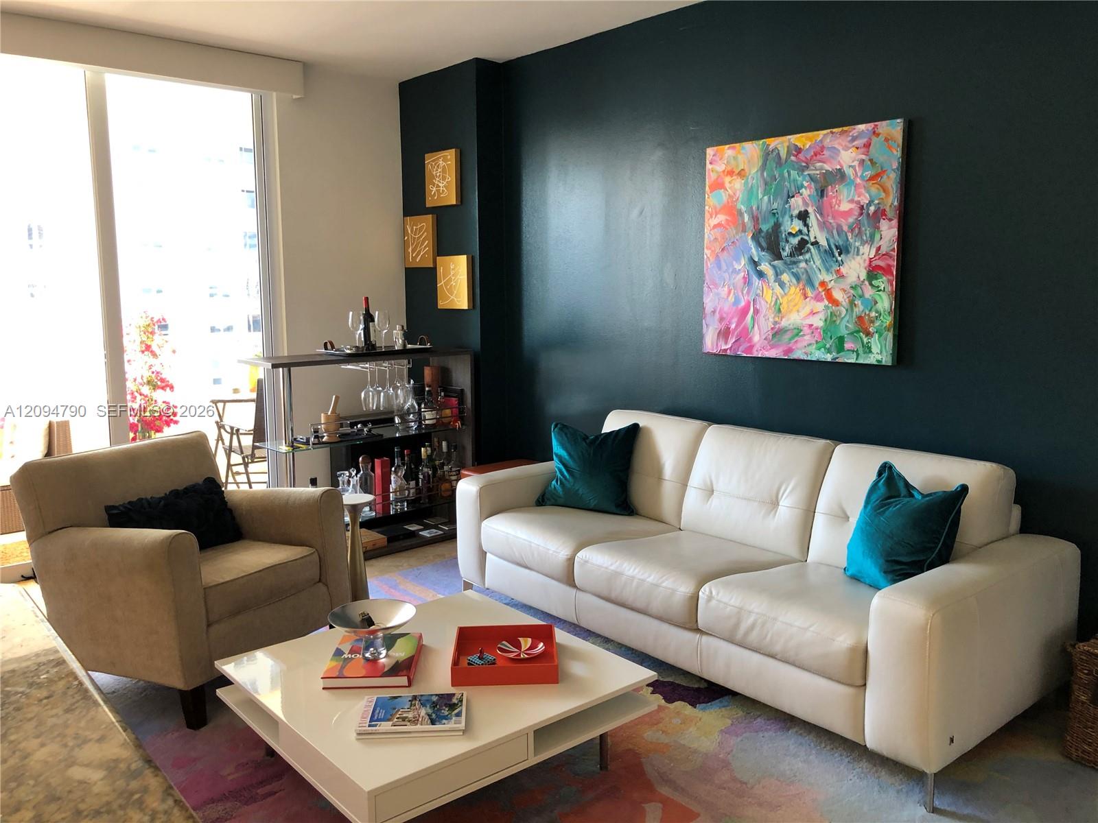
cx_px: 549
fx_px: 888
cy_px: 412
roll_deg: +1.7
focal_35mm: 28
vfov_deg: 49.7
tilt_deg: -7.4
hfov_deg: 63.4
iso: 32
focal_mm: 4
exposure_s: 1/24
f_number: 1.8
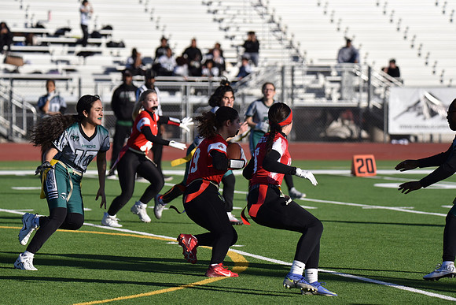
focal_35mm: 250
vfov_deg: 5.5
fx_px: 3167
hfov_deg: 8.2
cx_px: 228
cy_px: 152
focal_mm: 250
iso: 500
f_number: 5.6
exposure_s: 1/4000
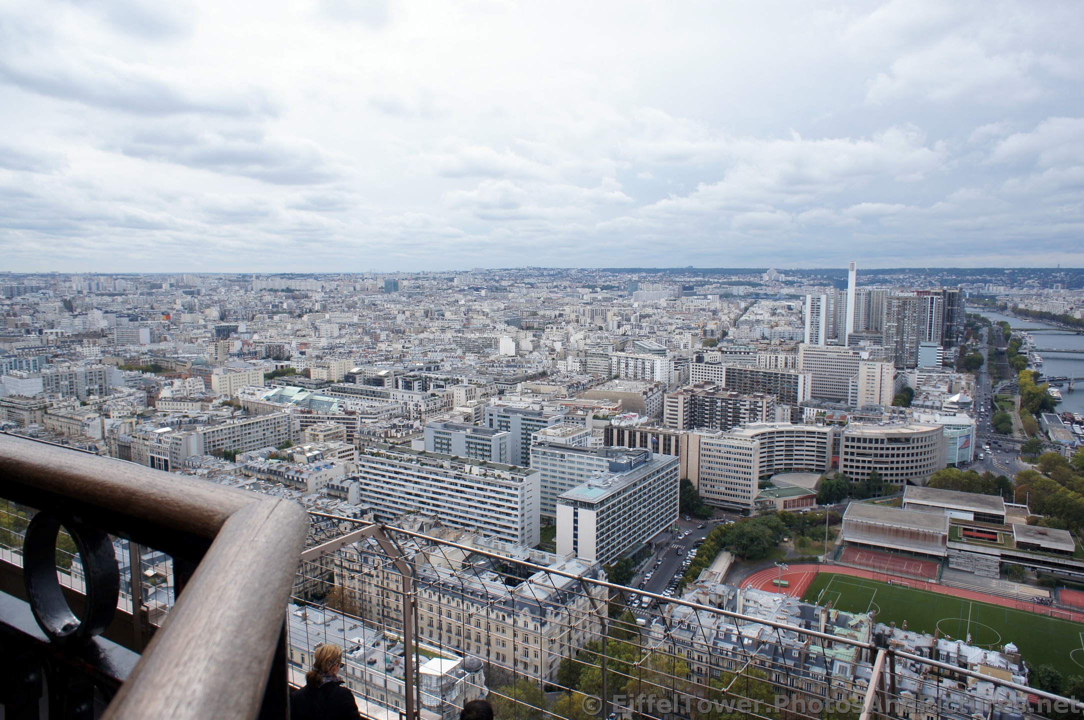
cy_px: 360
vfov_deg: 53.0
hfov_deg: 73.8
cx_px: 542
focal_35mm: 24
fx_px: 722
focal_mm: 16
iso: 200
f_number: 6.3
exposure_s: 1/400
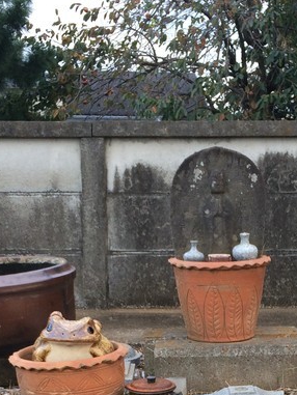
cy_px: 427
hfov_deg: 18.9
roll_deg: +2.6
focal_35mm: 78
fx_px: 892
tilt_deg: -18.0
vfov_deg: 23.6
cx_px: 187
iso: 50
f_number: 2.2
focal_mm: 4.15
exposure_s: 1/120
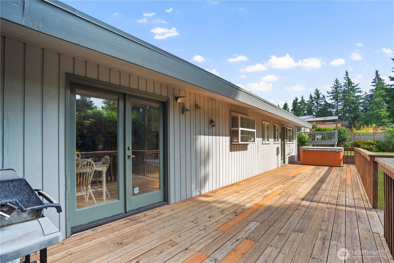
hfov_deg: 93.3
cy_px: 132
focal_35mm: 17
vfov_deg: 70.4
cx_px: 197
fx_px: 186
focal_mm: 17
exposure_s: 1/125
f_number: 8
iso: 640
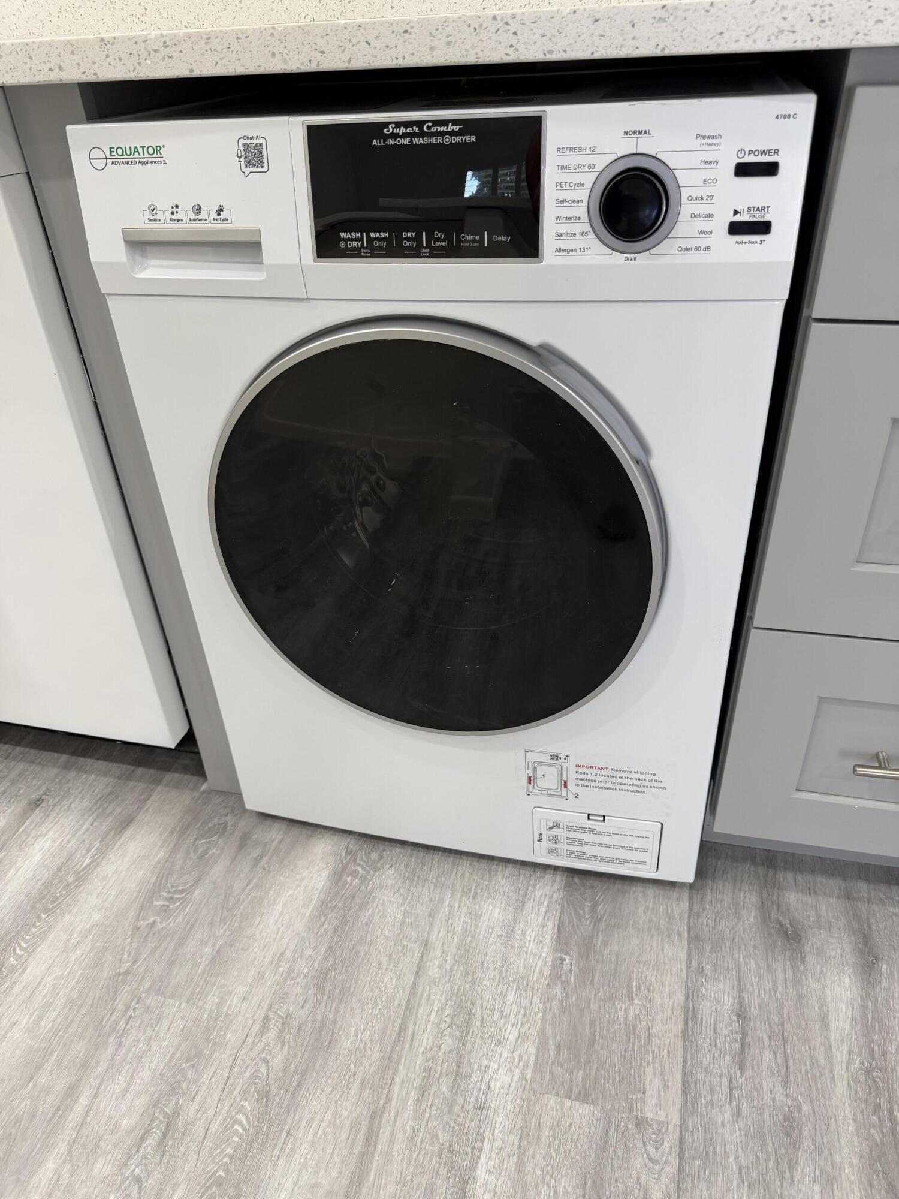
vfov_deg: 71.6
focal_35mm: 24
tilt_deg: -34.4
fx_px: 831
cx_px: 450
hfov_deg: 56.8
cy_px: 600
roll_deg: +4.8
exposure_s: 1/60
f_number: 1.78
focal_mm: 6.76
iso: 125
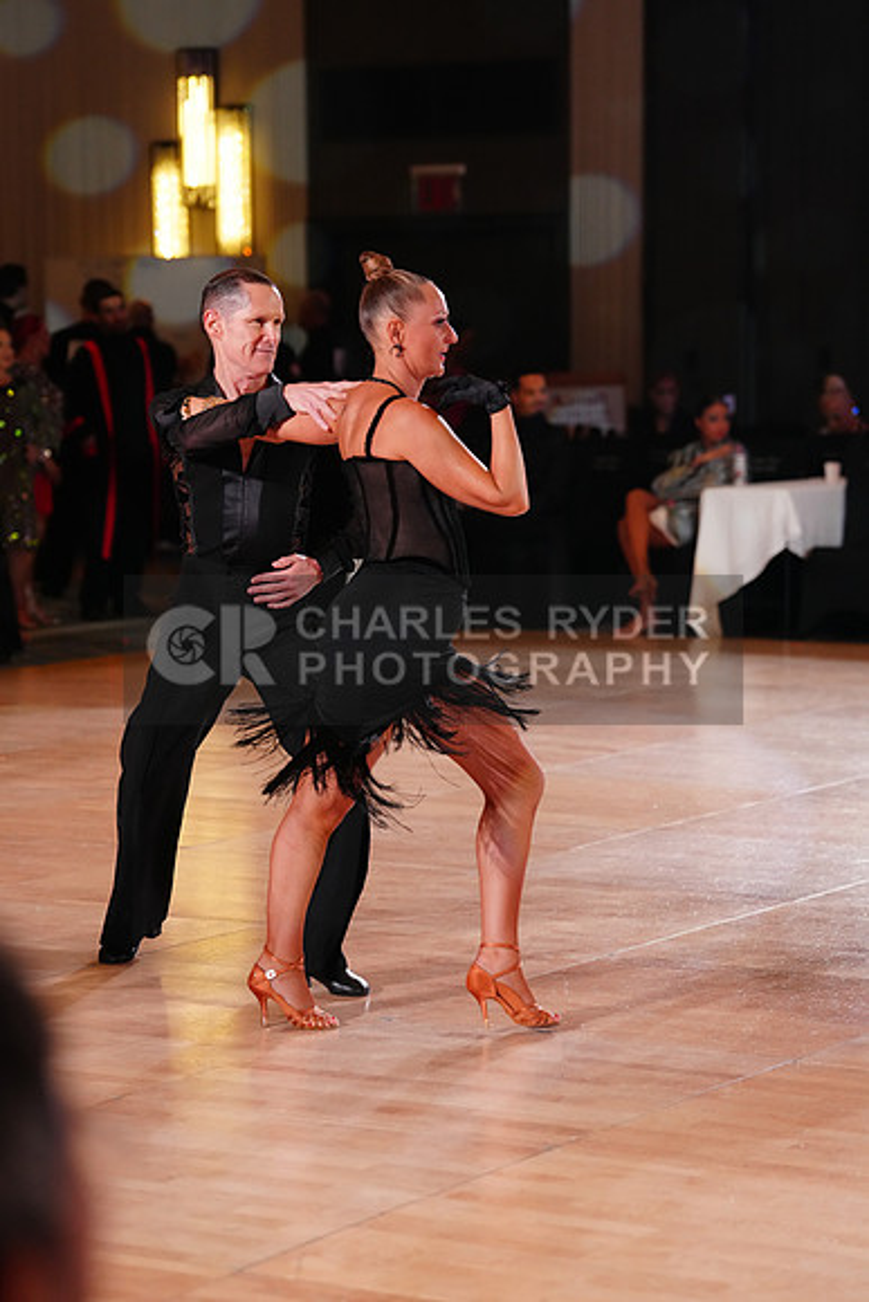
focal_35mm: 102
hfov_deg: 13.4
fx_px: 3691
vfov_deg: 20.0
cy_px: 651
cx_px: 434
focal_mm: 102
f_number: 3.2
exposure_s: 1/640
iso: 3200
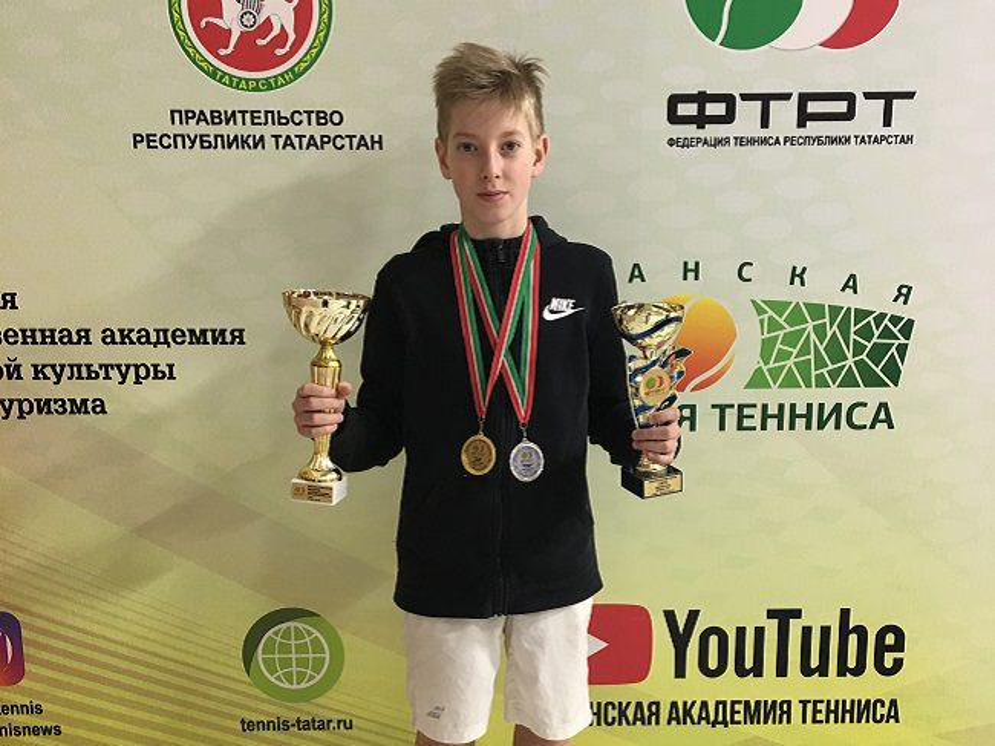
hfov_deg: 61.7
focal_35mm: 29
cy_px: 373
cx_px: 498
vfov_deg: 48.2
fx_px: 833
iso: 64
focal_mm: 4.15
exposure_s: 1/33
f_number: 2.2
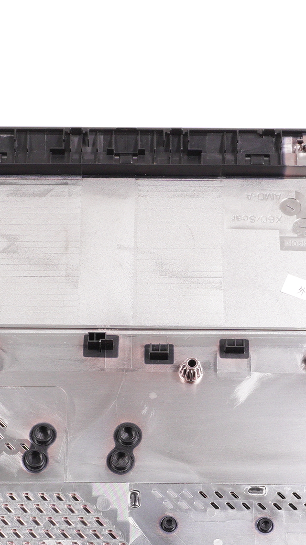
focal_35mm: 83
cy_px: 462
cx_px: 115
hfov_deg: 14.5
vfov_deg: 25.0
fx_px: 1197
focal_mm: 20
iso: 800
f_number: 5.6
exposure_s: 1/200
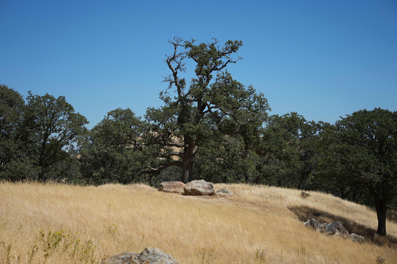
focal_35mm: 66
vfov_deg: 20.6
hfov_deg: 30.5
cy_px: 132
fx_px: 728
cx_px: 198
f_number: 5
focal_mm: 66
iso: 250
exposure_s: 1/2500
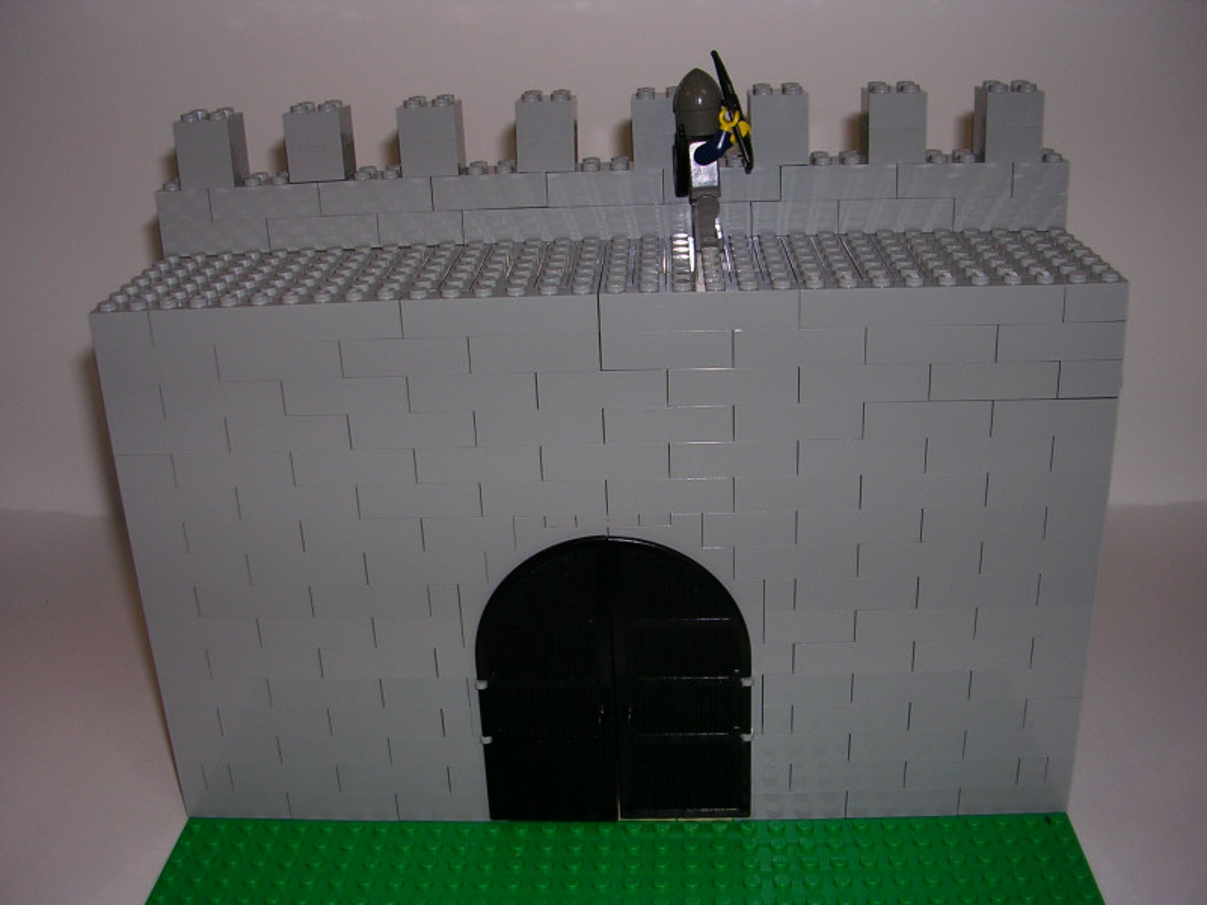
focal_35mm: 38
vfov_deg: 37.7
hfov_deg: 49.0
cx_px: 604
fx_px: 1325
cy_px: 452
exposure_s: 1/60.1
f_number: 2.8
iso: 50
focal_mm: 5.8
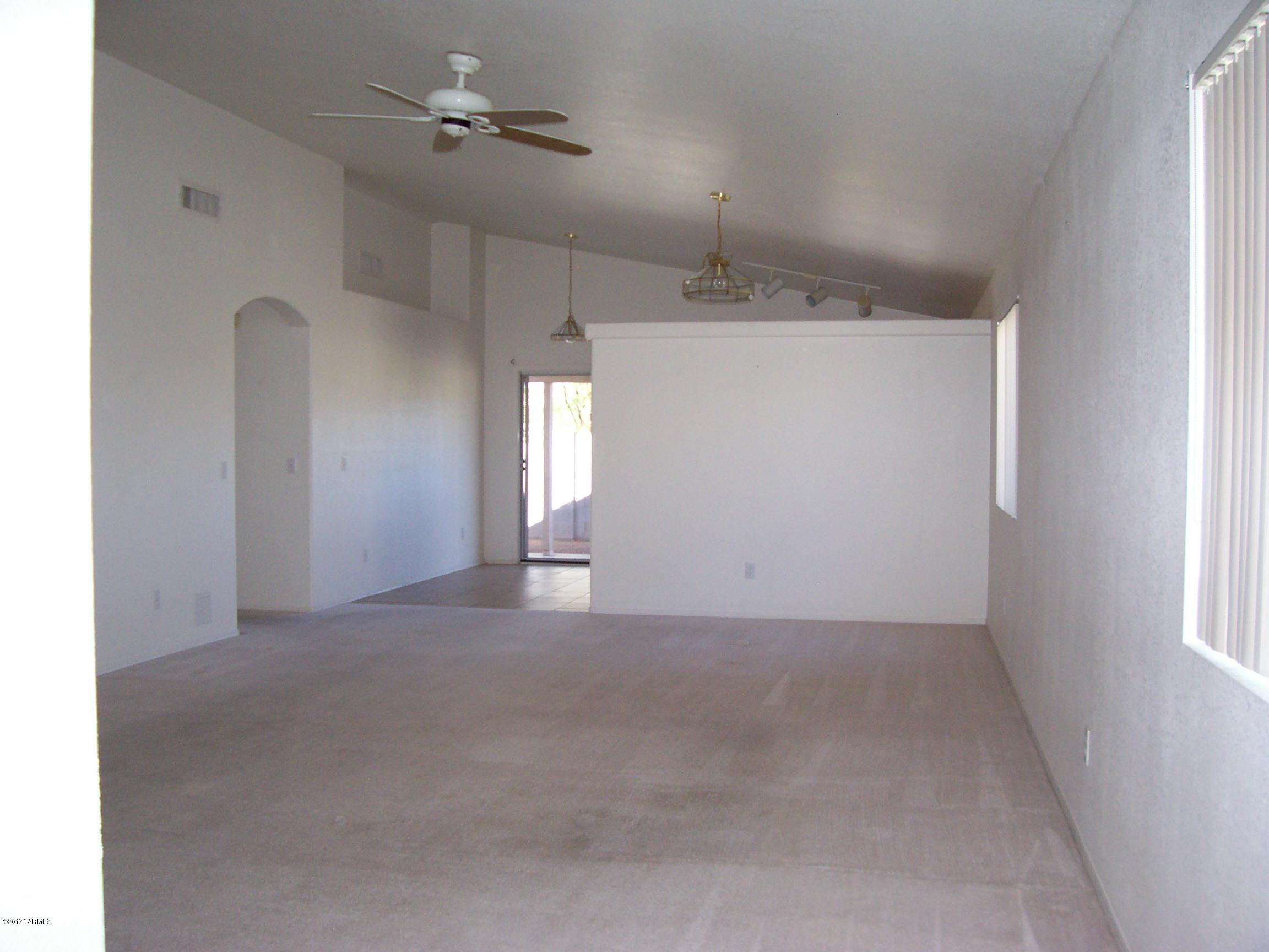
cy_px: 476
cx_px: 634
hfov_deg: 54.0
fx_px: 1246
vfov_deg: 41.8
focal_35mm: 34
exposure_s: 1/112
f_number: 2.7
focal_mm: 5.6
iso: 140
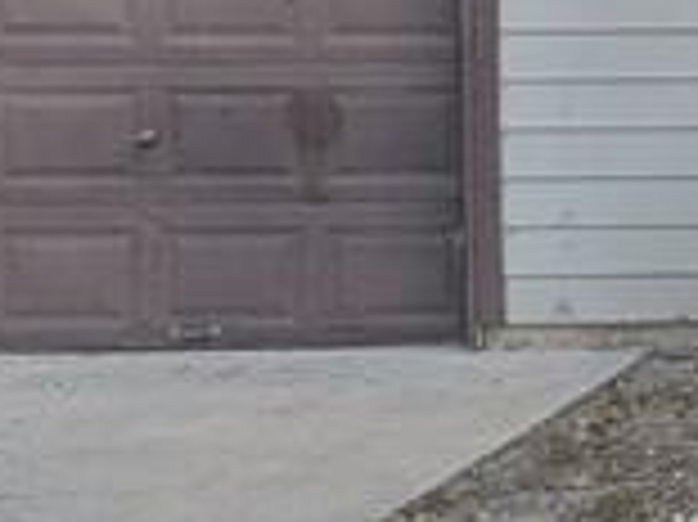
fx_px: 1733
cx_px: 1403
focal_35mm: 86
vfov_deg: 16.9
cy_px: 58
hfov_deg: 16.9
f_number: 2.2
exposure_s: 1/705
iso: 44
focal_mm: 1.95
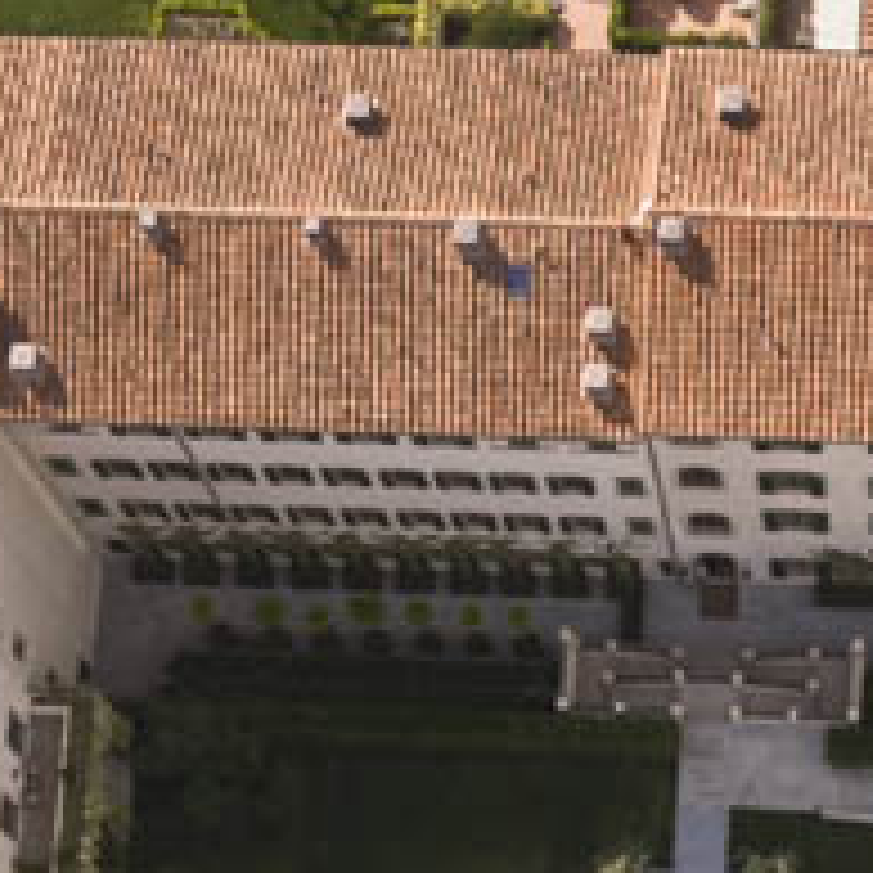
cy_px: 1179
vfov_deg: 14.0
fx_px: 3395
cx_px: 855
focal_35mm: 119
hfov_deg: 14.4
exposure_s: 1/200
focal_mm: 10.26
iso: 100
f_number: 11
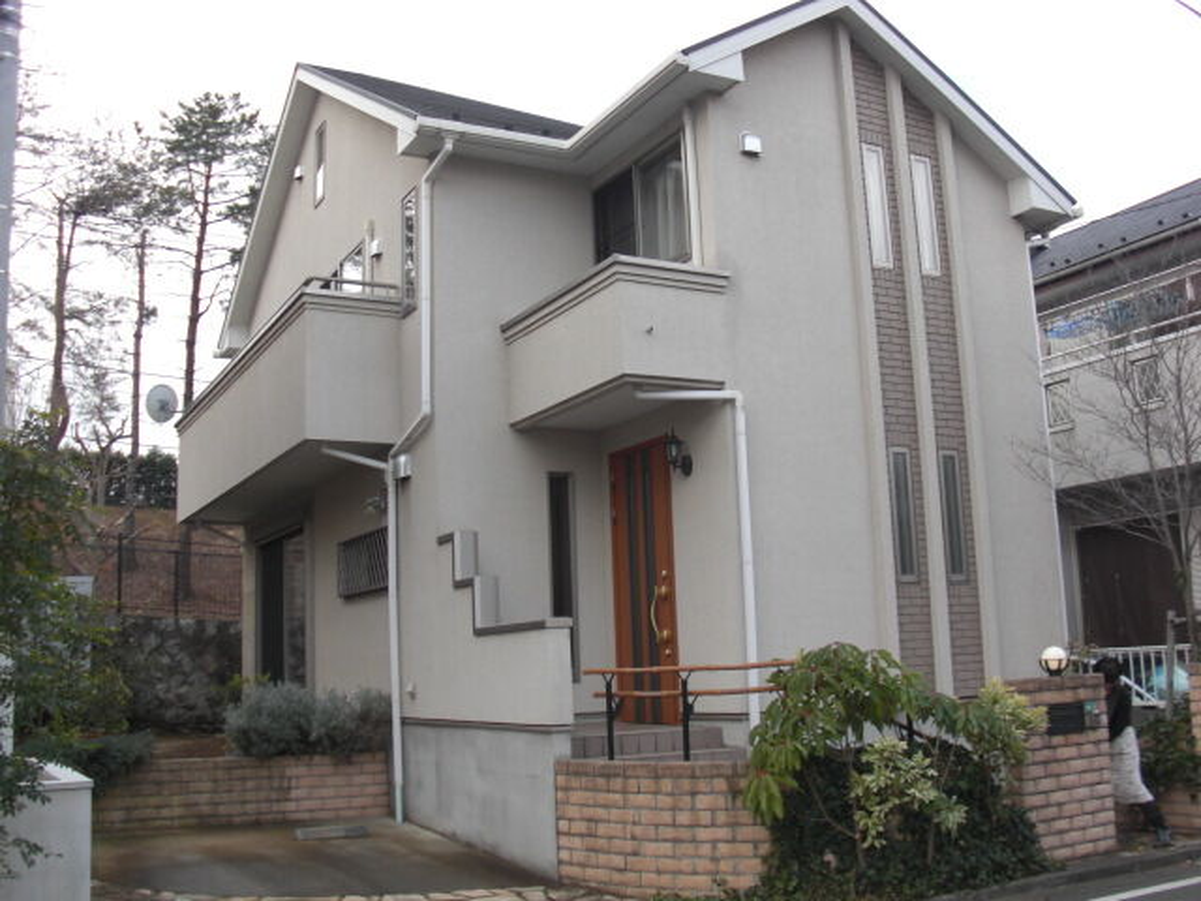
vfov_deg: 39.7
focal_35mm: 36
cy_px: 450
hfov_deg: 51.4
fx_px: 1249
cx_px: 600
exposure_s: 1/200
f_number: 2.8
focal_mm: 6.3
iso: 50
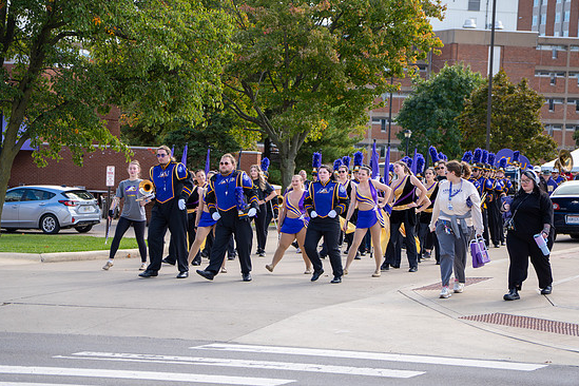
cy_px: 195
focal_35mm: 111
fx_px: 1785
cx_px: 276
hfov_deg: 18.4
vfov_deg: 12.3
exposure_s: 1/500
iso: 100
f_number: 2.8
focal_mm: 70
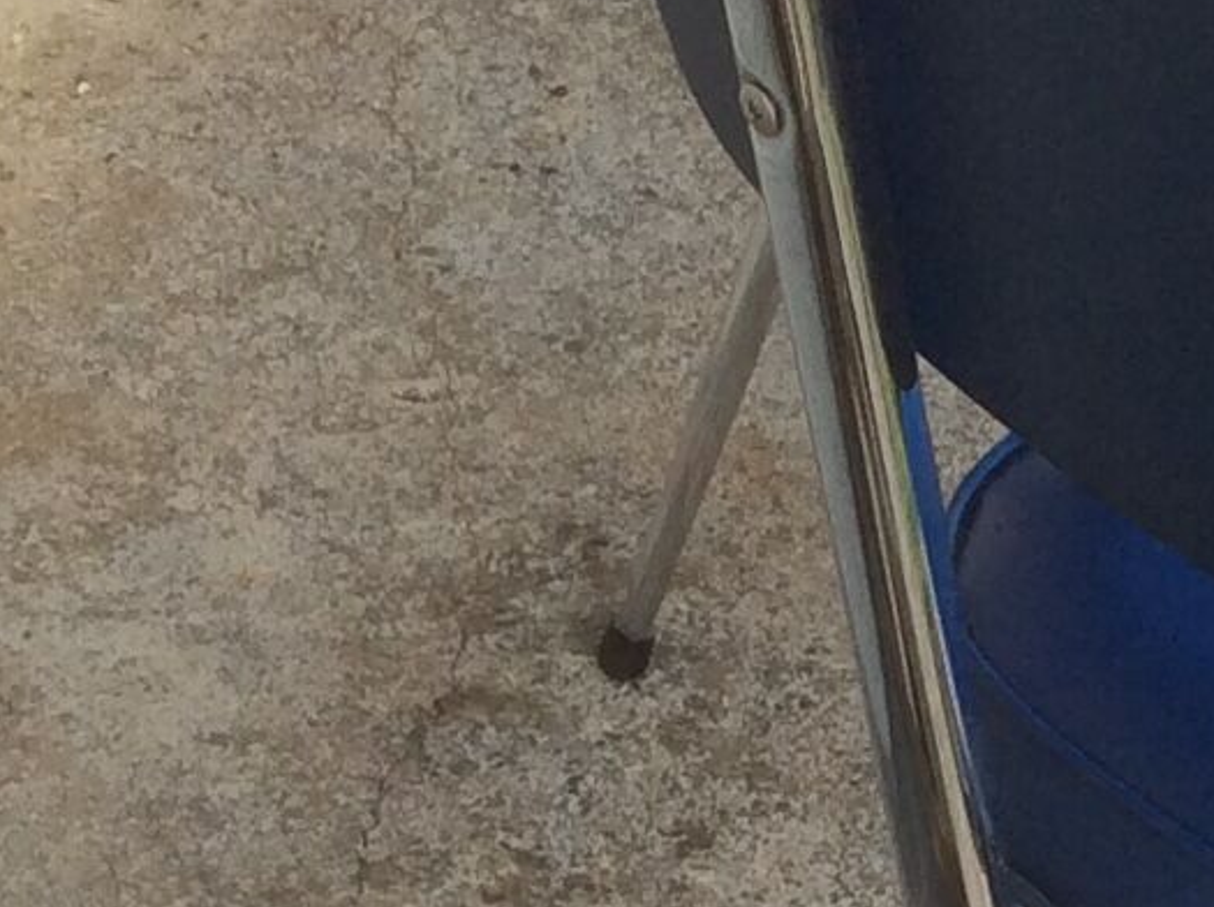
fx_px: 5532
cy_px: 1129
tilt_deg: -42.0
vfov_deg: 9.2
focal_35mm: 158
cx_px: 902
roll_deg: -1.8
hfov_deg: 12.5
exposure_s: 1/295
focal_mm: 3.3
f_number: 2.4
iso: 32
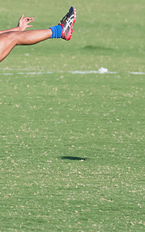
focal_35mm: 2171
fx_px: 13713
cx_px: 45
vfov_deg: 1.0
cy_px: 81
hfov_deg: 0.6
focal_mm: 600
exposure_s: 1/2000
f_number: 7.1
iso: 800
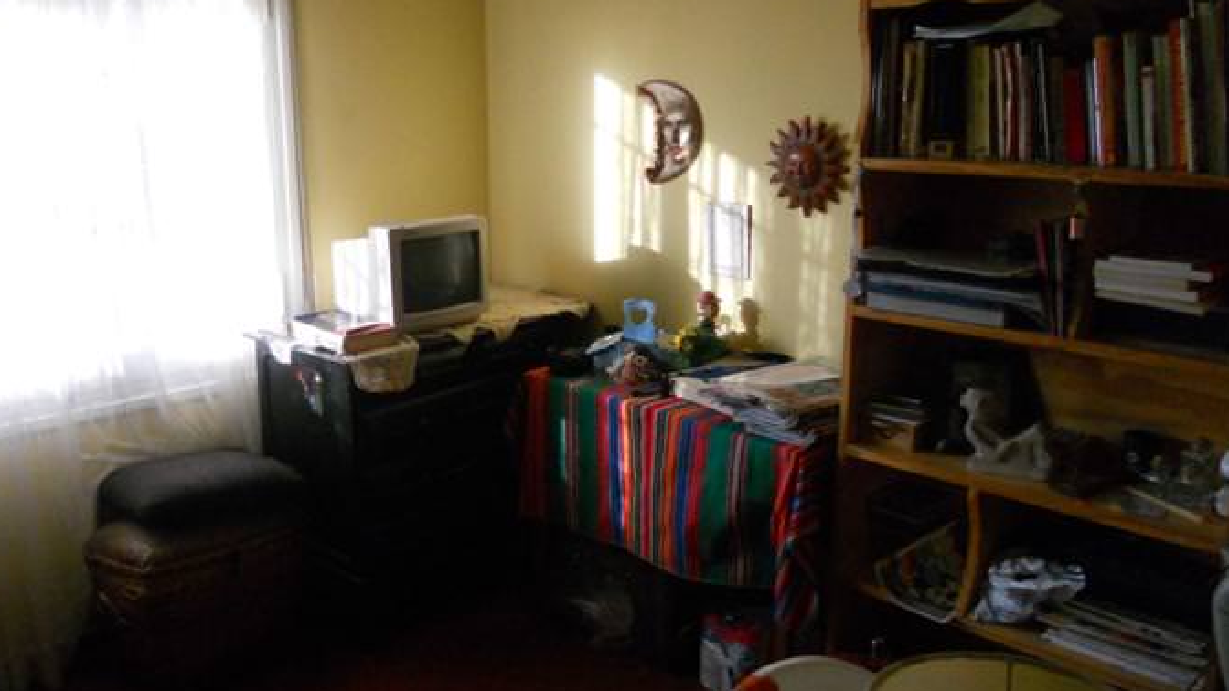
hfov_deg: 56.3
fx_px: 1141
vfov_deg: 33.7
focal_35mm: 35
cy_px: 344
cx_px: 507
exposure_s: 1/125
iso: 400
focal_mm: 4.9
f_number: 3.2
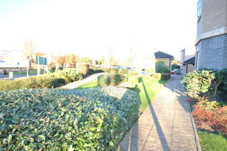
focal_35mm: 15
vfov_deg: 77.3
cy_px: 76
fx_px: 95
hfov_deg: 100.4
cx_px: 114
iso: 400
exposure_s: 1/100
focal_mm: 10
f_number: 5
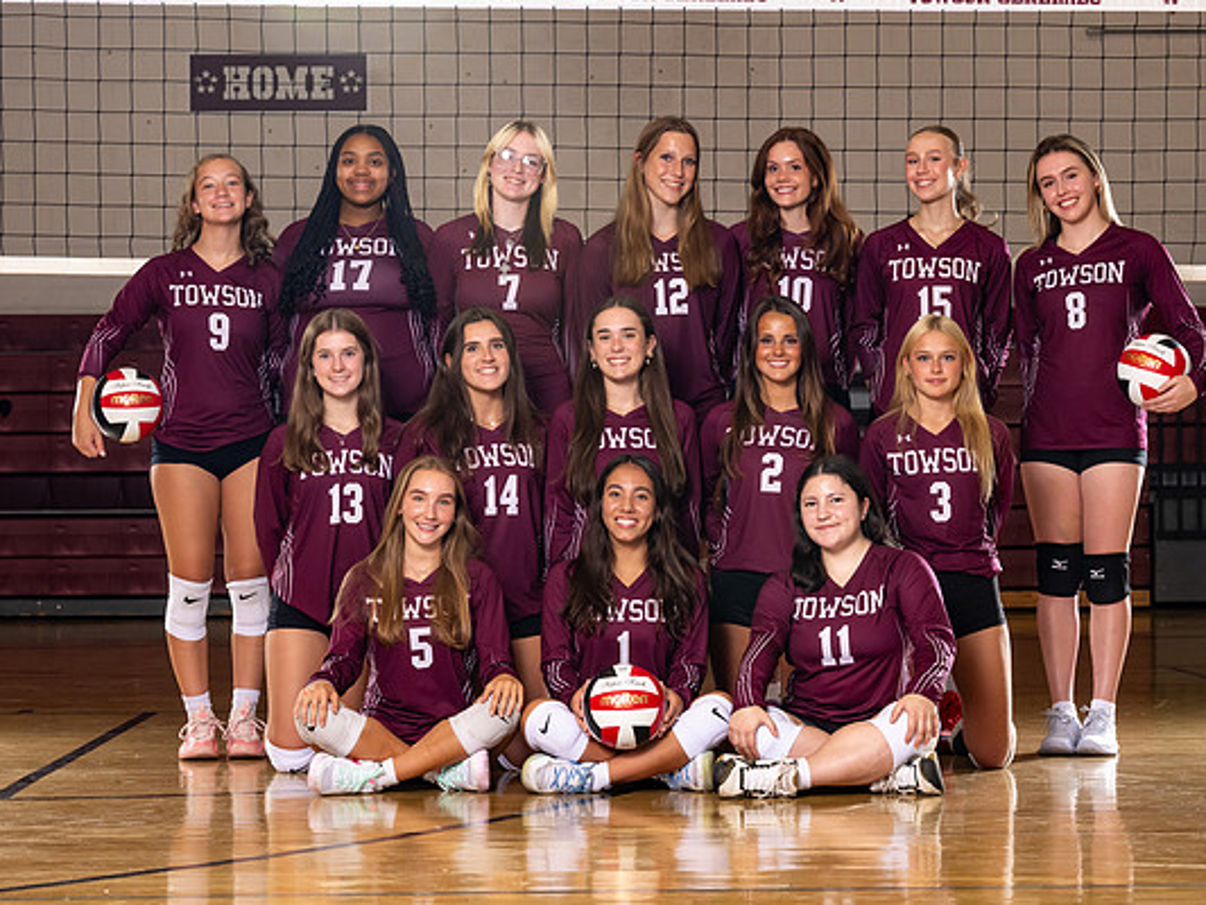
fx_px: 3624
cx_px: 679
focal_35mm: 104
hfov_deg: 18.9
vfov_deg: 14.2
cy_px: 431
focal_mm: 76
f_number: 8
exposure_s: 1/200
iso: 640
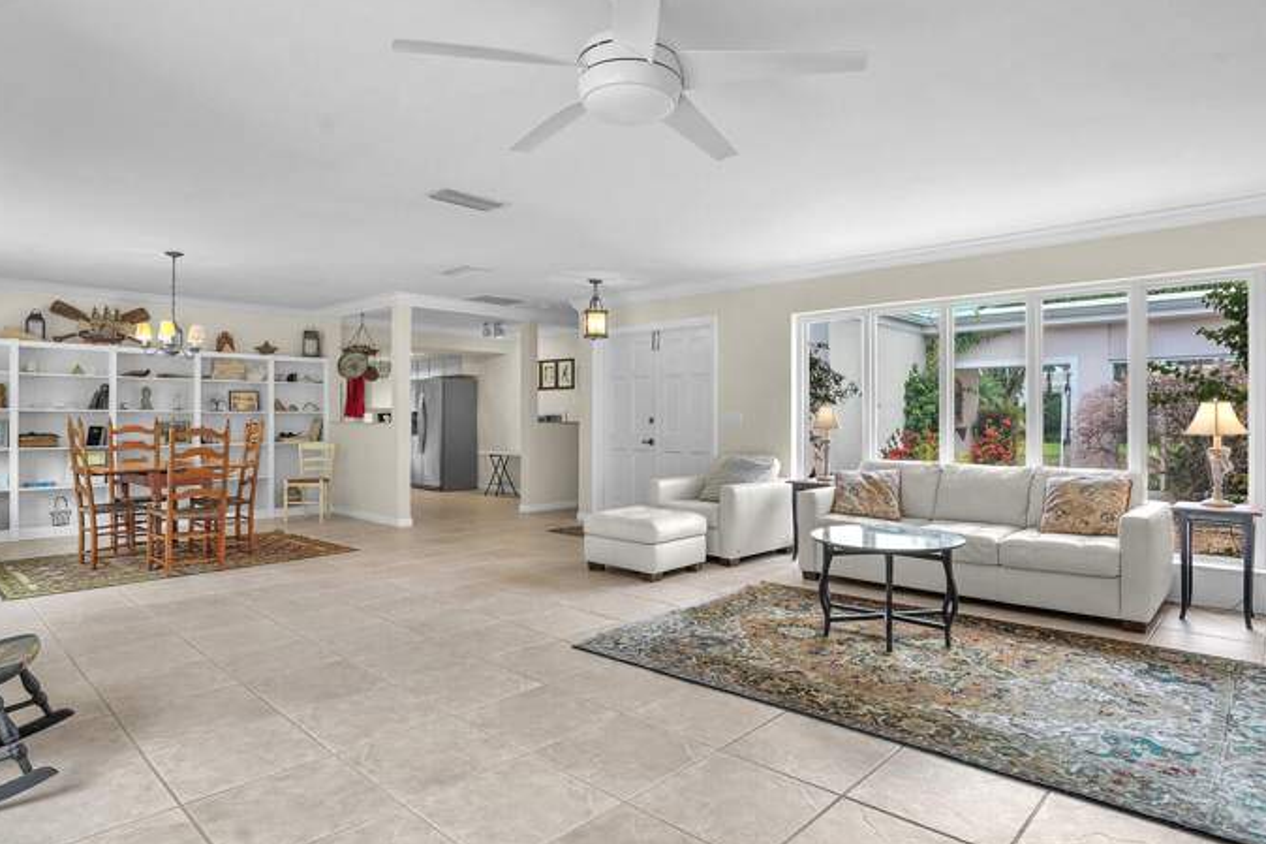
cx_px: 650
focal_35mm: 19
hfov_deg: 86.9
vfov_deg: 64.5
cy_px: 403
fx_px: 668
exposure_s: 1/30
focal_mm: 16
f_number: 4
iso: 800
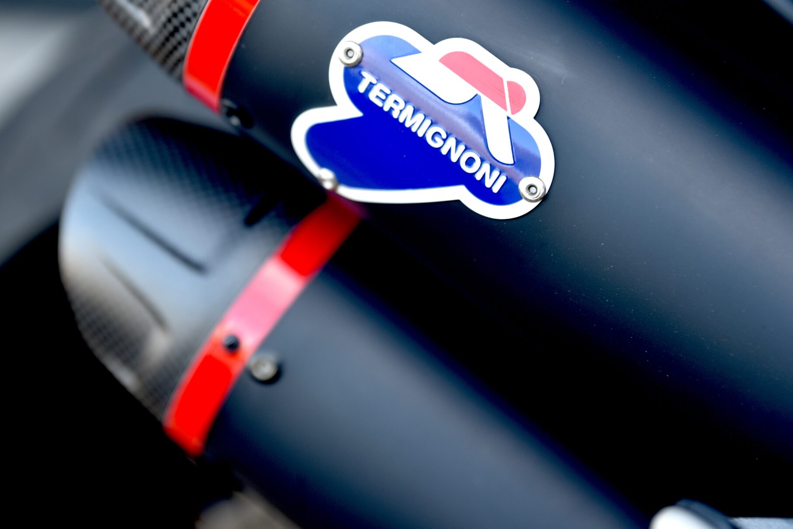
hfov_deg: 20.6
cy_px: 162
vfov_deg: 13.8
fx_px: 2181
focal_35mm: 99
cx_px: 326
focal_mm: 70
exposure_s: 1/50
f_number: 2.8
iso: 200
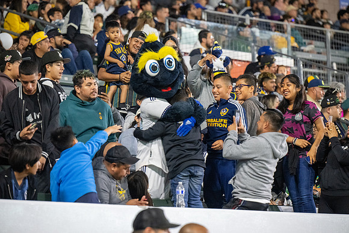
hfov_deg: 10.3
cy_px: 116
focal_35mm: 200
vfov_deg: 6.9
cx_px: 174
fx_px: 1939
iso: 8000
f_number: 4
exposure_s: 1/400
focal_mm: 200
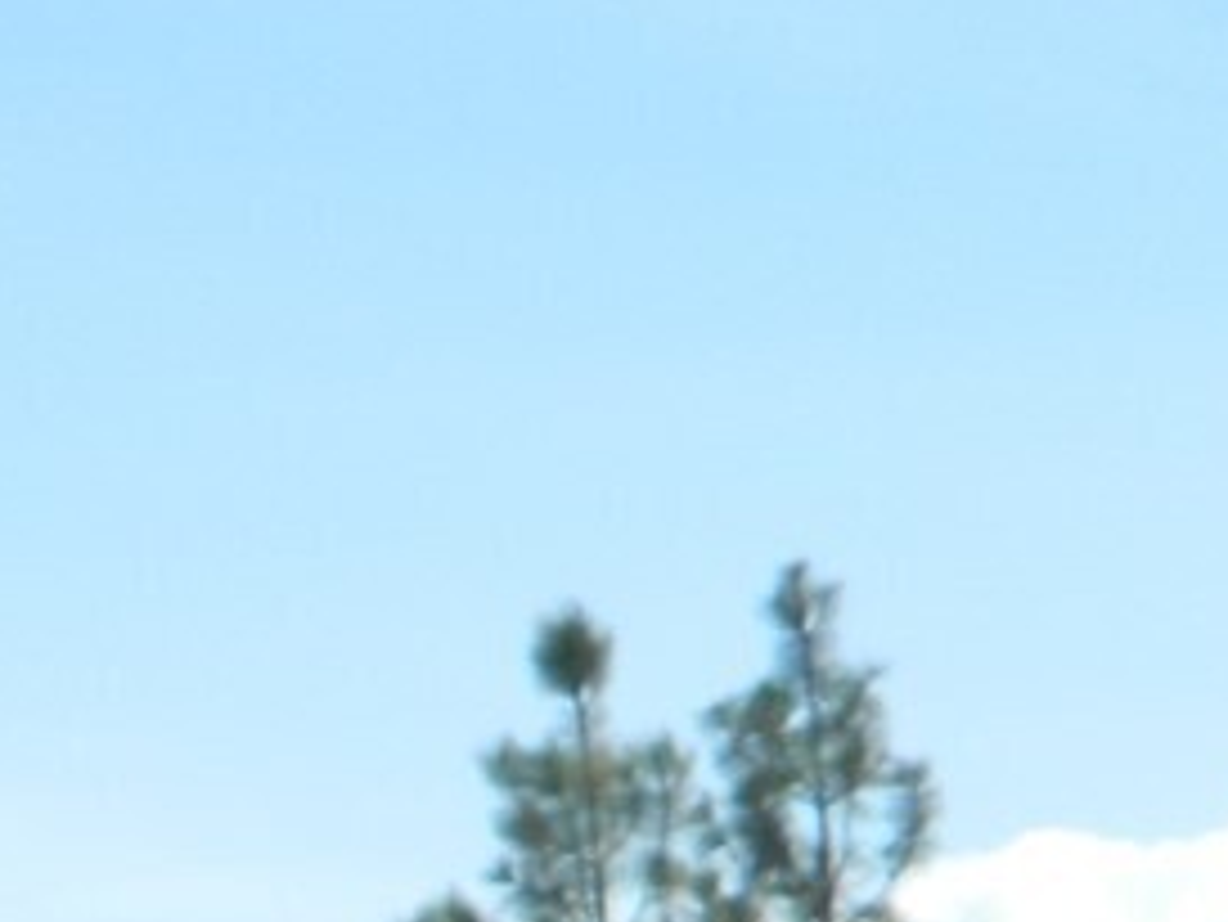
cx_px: -1961
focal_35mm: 205
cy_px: 2069
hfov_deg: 8.6
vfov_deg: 6.9
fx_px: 7276
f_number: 9.4
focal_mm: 6.2
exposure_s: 1/125
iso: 80
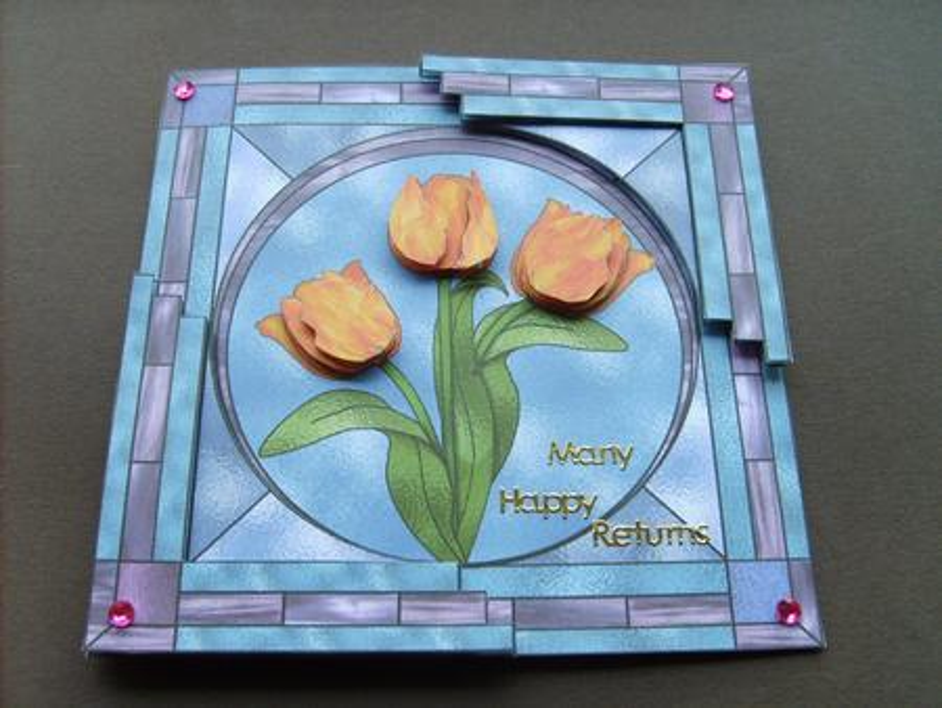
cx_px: 471
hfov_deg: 52.6
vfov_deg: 40.7
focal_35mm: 35
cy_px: 354
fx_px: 953
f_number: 2.8
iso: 50
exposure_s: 1/30
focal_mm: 5.8
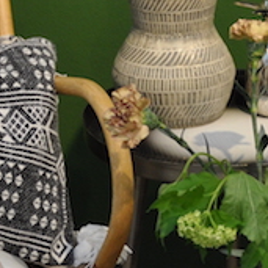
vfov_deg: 7.4
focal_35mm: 238
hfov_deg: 7.3
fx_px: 2085
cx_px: 212
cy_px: 139
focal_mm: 32
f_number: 4.8
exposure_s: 1/60
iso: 500
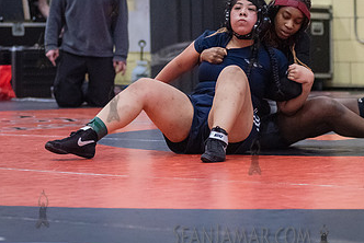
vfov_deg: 7.4
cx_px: 241
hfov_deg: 11.0
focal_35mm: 187
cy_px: 83
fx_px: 1892
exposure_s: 1/500
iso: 8000
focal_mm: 92
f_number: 3.2
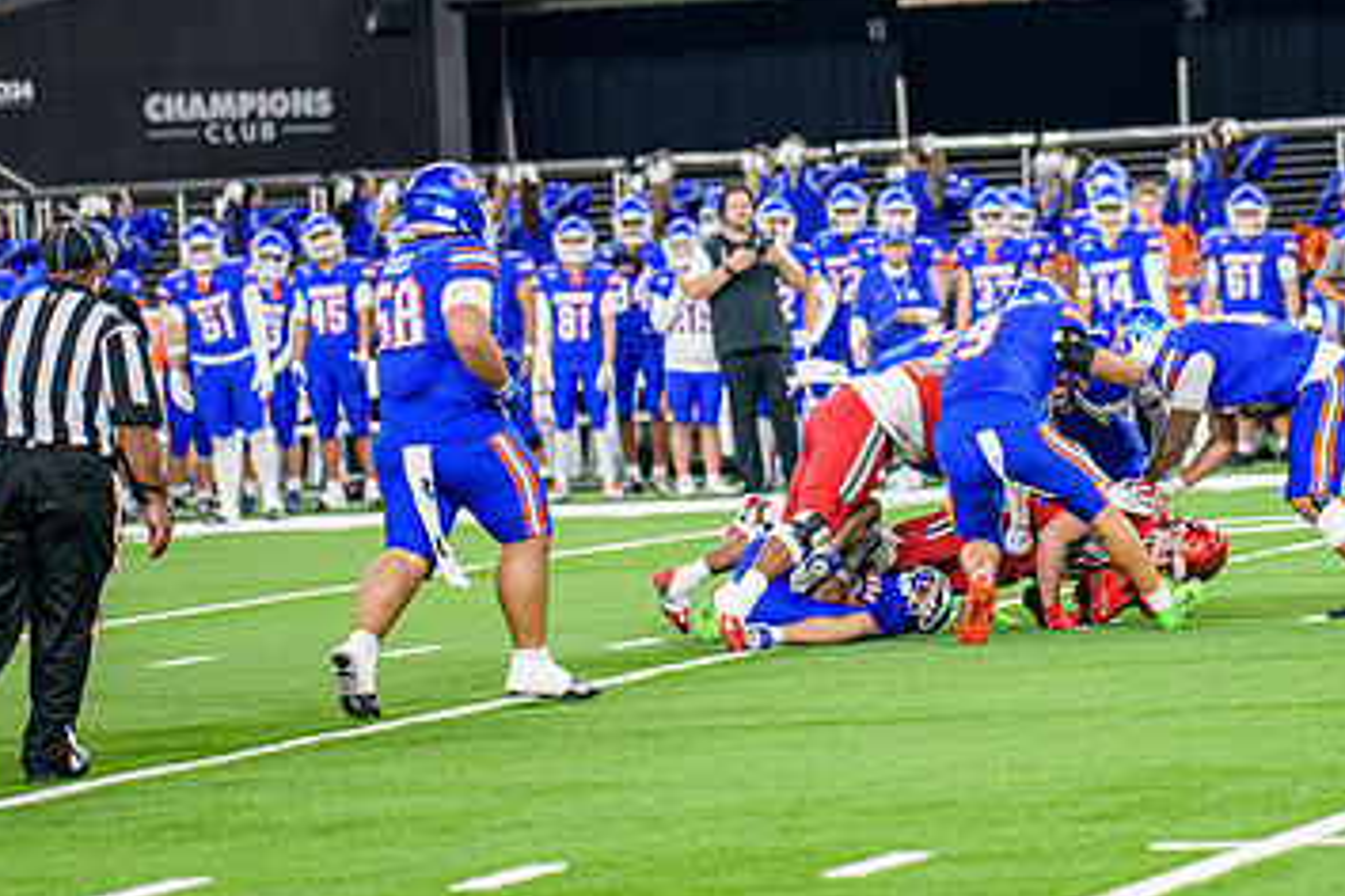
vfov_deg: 5.4
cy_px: 397
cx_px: 935
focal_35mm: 254
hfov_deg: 8.1
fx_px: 9489
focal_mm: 155
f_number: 2.8
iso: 1000
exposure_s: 1/400
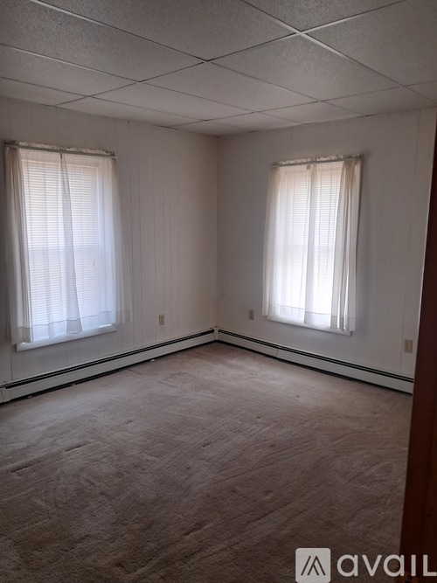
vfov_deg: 65.3
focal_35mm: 27
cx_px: 218
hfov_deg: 51.3
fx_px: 455
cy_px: 292
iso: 125
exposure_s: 1/60
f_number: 1.8
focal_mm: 4
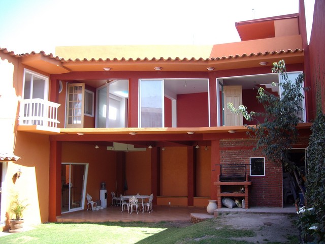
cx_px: 162
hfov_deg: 49.0
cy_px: 122
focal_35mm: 38
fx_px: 357
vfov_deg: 37.7
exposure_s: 1/160
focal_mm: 6.2
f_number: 2.7
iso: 64
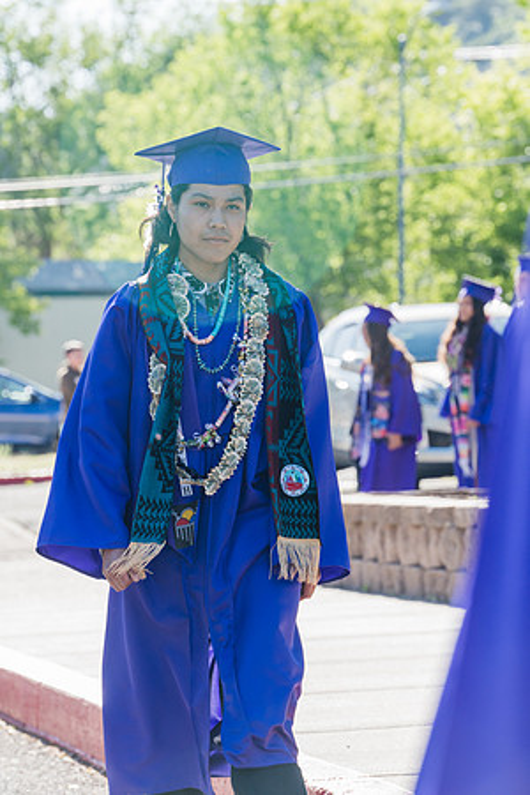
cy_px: 398
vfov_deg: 12.0
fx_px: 3776
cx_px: 265
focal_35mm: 171
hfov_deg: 8.0
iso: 400
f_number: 8
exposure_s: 1/200
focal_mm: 171
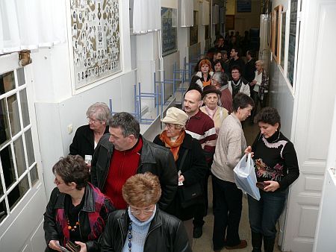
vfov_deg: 40.7
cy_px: 126
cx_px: 168
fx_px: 340
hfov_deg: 52.6
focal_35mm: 35
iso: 100
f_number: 2.8
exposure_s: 1/30
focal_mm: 7.4
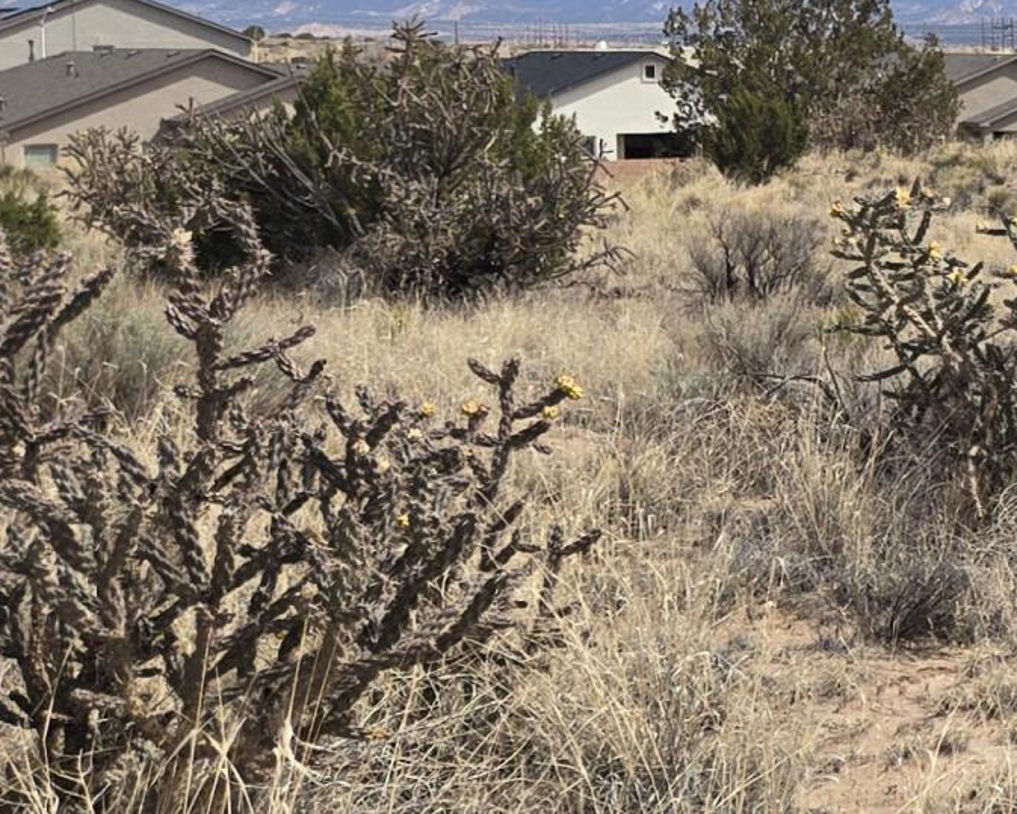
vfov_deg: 15.3
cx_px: 2078
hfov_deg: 15.2
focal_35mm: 100
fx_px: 3011
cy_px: 148
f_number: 1.8
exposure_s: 1/2628
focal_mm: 5.4
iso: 25
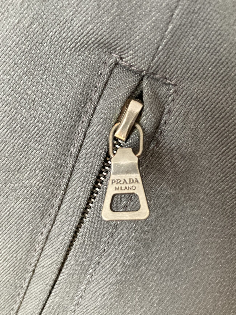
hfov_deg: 42.8
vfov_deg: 55.3
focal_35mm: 33
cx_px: 137
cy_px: 145
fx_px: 300
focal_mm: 3.99
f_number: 1.8
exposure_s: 1/56
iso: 320
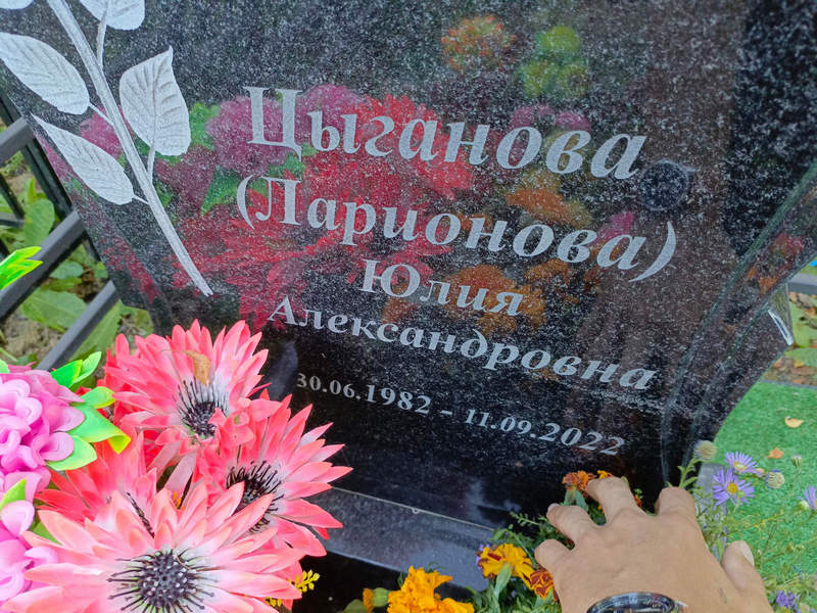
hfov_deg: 69.4
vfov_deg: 54.9
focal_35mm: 25
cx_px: 408
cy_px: 306
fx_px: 590
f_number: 1.69
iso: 309
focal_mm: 4.76
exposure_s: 1/60
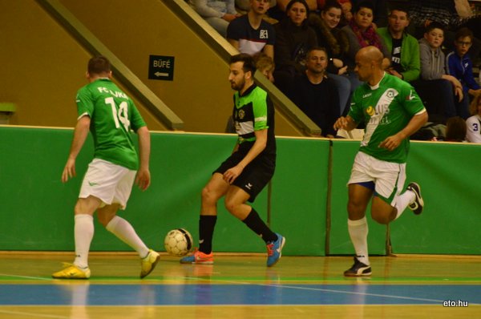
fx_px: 4602
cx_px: 240
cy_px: 160
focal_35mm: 345
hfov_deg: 6.0
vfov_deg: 4.0
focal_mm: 230
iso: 4000
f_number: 5.3
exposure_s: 1/400
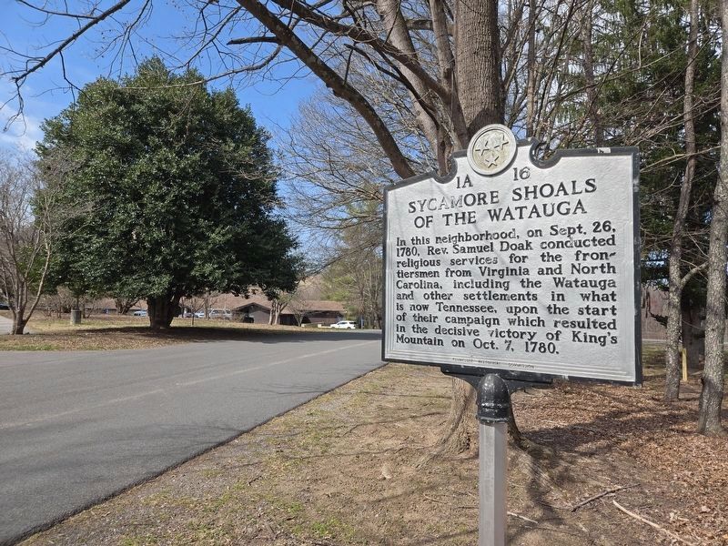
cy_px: 273
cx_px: 364
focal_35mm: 23
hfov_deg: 73.9
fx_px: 484
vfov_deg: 58.9
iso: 25
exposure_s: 1/1293
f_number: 1.8
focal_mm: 5.4
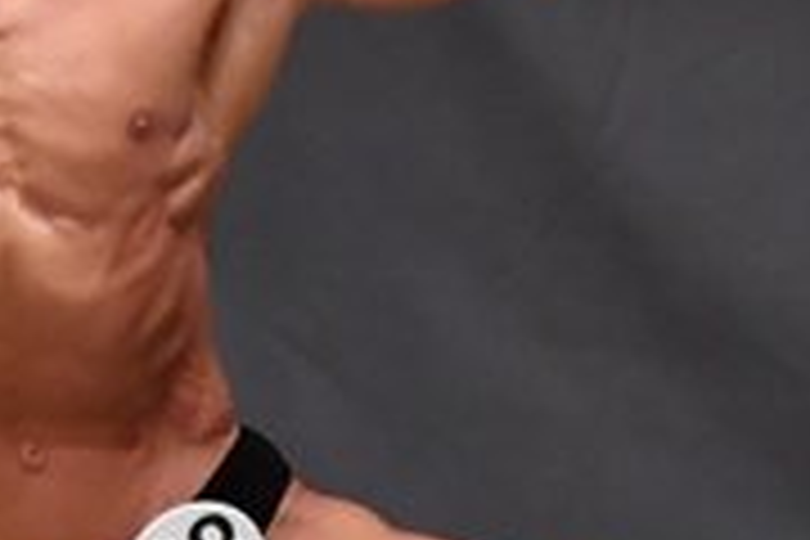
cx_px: 214
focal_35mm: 1226
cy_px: 171
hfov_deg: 1.7
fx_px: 27583
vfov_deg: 1.1
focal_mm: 190
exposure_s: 1/400
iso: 6400
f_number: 5.6
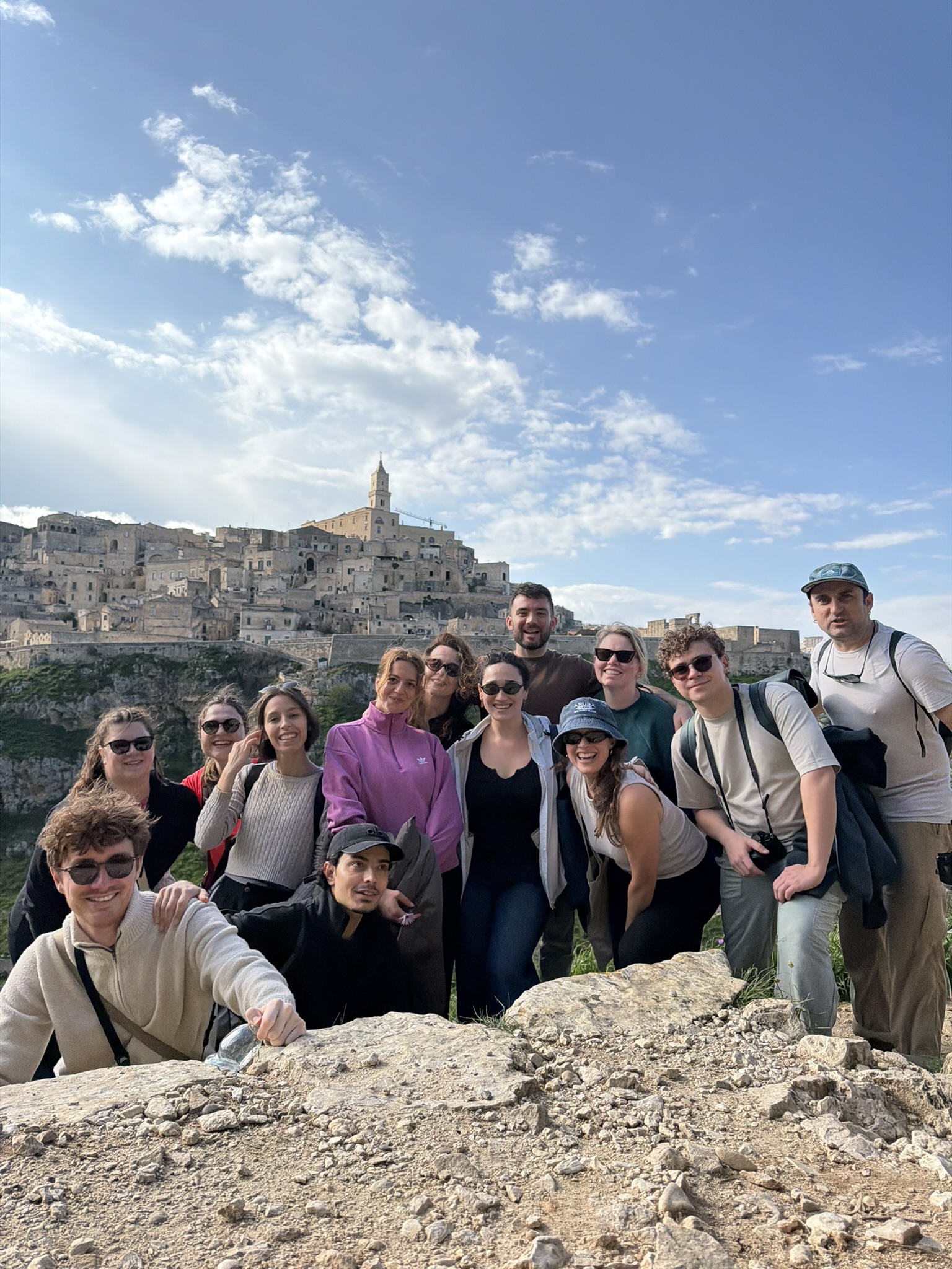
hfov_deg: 56.8
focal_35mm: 24
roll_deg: -1.1
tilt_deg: +3.3
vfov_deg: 71.6
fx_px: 880
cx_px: 476
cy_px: 634
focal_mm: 6.76
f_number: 1.78
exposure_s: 1/22727
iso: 500
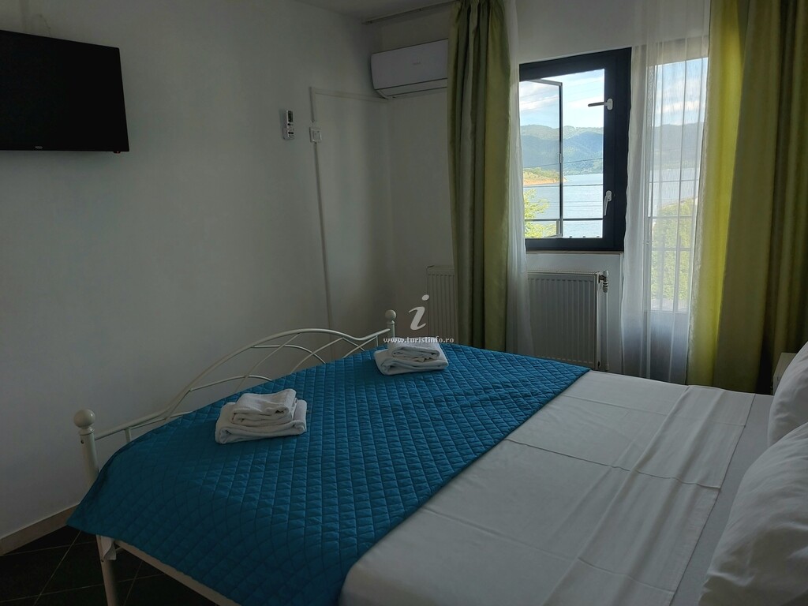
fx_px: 560
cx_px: 404
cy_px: 303
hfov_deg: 71.6
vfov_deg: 56.8
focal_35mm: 24
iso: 32
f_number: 1.8
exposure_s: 1/233
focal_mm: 5.23
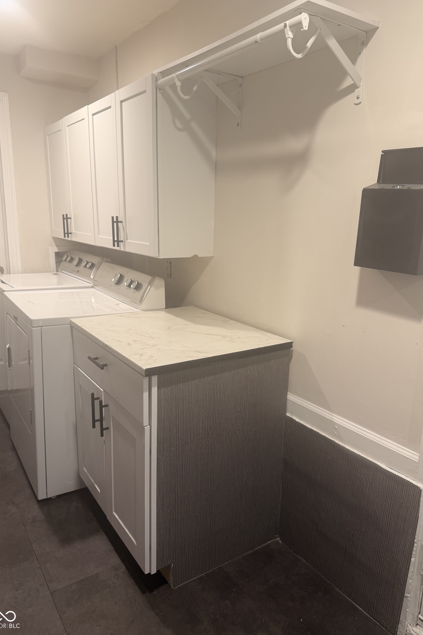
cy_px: 318
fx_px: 440
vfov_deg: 71.5
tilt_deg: -14.1
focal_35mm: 25
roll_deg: -1.7
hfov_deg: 51.3
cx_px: 218
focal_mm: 6.76
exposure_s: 1/60
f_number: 1.78
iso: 125
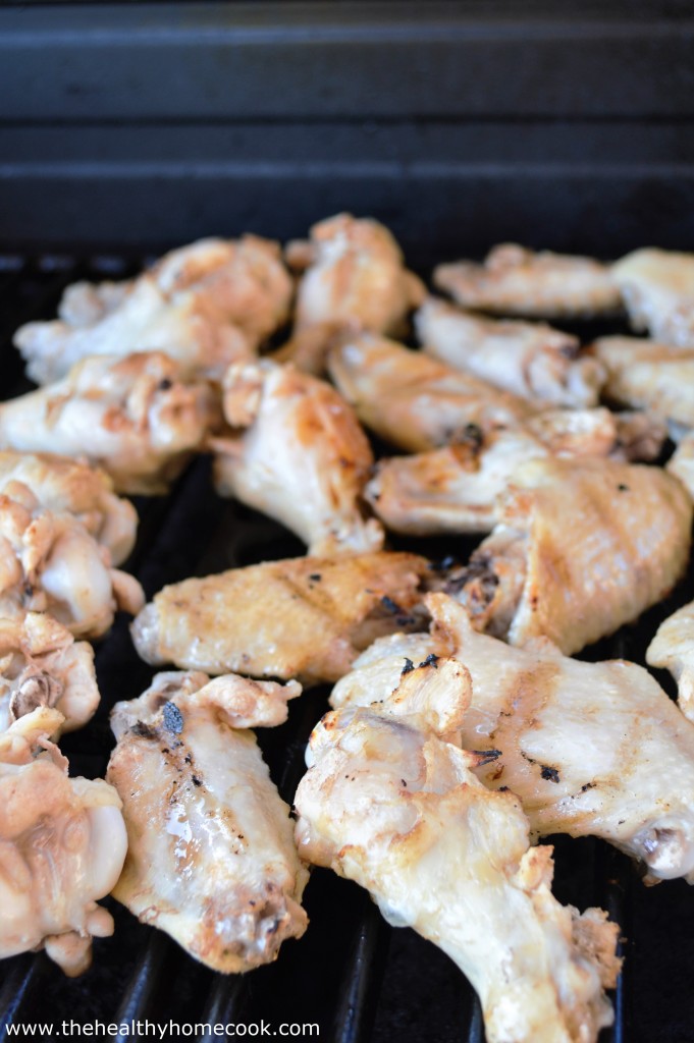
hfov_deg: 30.8
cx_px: 347
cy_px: 522
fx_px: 1260
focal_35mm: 44
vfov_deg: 45.0
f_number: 5.6
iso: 200
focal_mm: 29
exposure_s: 1/60
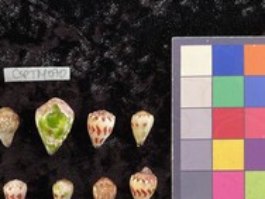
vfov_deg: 26.2
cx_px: 85
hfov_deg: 35.1
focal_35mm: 54
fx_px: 413
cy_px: 177
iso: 40
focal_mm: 3
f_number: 1.8
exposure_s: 1/50
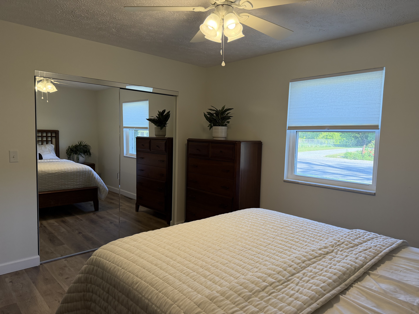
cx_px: 210
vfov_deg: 56.8
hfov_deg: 71.6
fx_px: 291
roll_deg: -1.6
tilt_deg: -4.7
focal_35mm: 24
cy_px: 157
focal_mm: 6.76
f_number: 1.78
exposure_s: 1/203
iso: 200
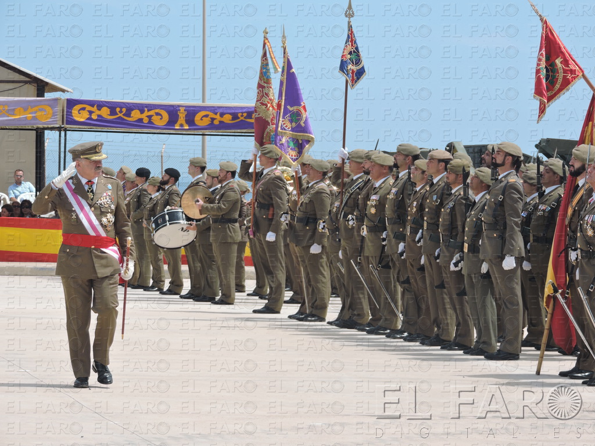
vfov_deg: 8.0
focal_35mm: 185
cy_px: 223
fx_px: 3180
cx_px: 298
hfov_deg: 10.7
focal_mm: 33
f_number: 4.6
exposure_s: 1/640
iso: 100
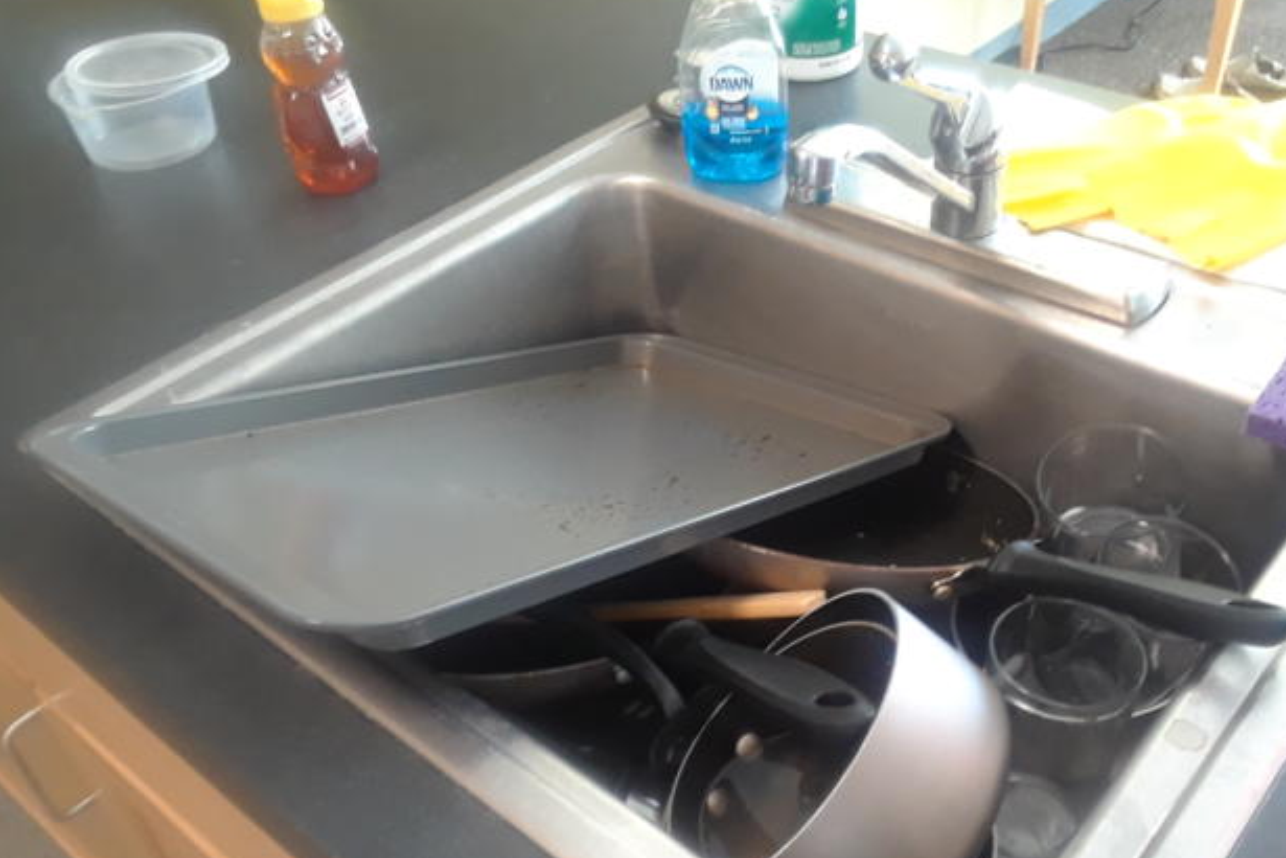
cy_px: 494
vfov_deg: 37.8
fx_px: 1250
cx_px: 715
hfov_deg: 54.3
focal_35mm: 35
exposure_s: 1/17
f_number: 1.9
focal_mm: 2.47
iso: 160
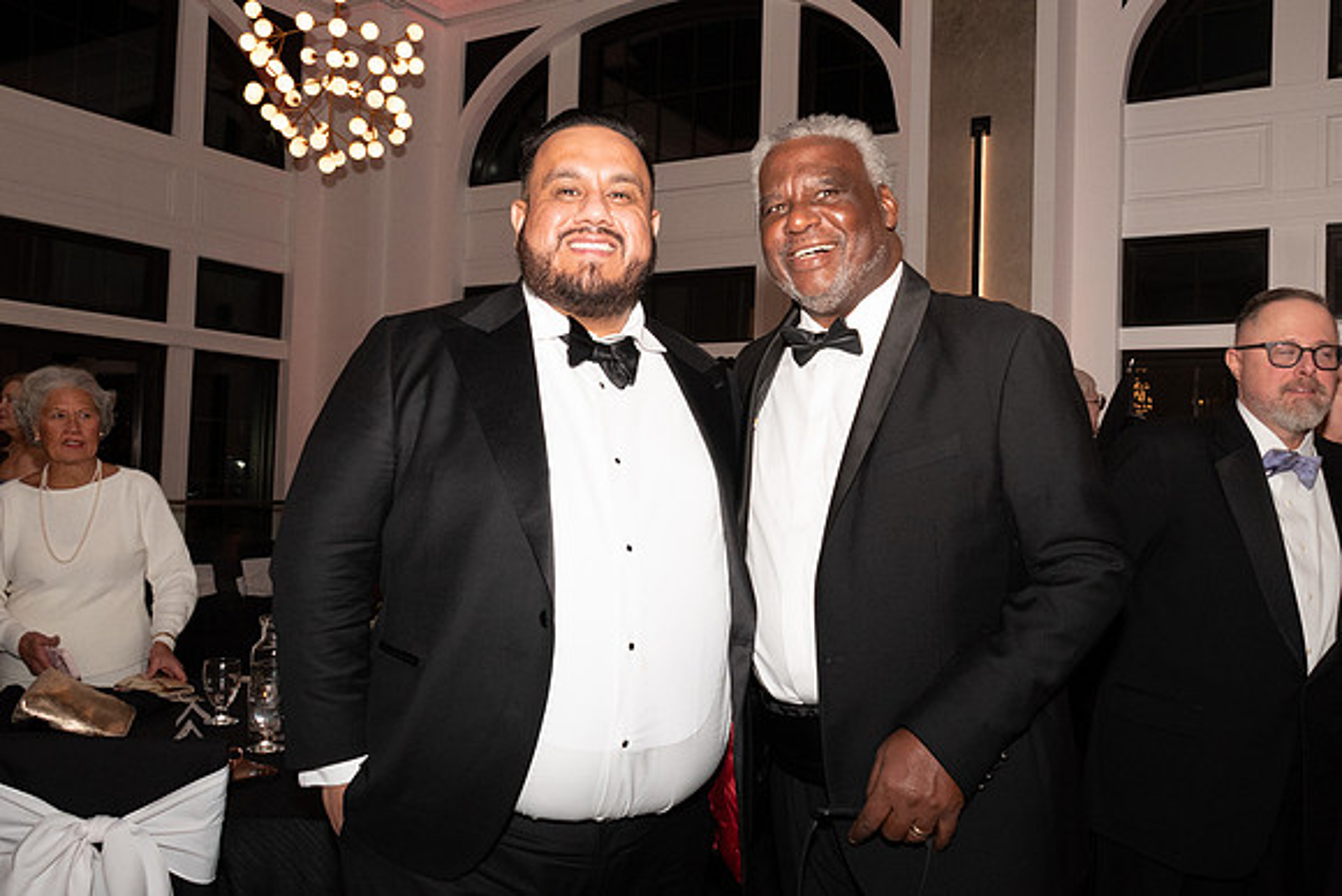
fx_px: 1156
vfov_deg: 42.3
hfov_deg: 60.3
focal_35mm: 31
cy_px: 448
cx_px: 671
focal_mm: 21
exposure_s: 1/100
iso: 2000
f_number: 9
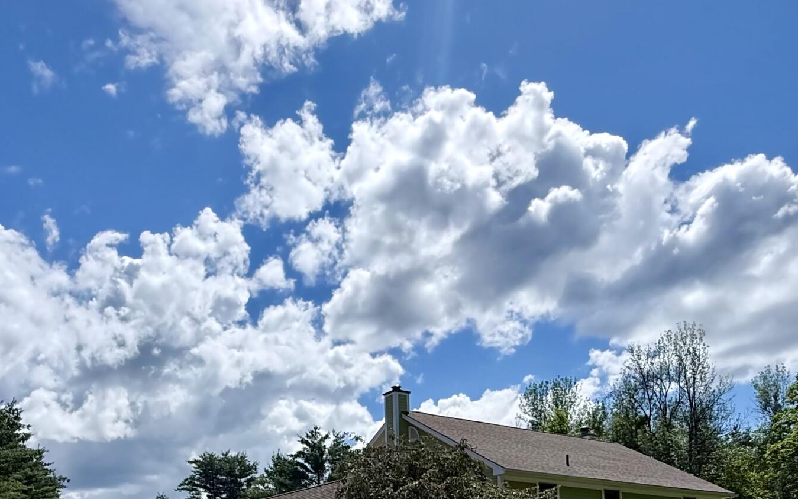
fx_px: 718
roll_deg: +0.8
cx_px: 316
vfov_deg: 34.1
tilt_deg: +5.9
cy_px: 524
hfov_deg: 57.7
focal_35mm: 33
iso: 64
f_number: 2.2
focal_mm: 2.22
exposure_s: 1/3891
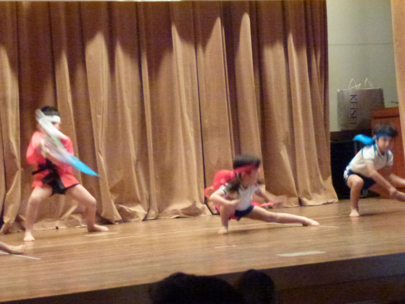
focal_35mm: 96
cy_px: 152
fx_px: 1123
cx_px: 202
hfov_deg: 20.4
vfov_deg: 15.4
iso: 1600
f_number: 5
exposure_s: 1/60
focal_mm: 17.3
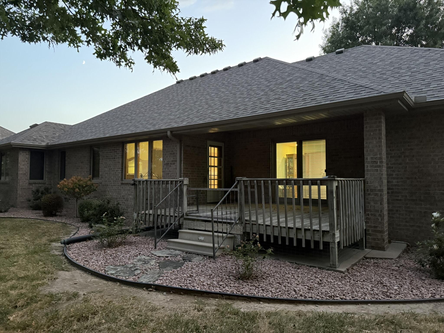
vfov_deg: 56.8
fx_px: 308
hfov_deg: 71.6
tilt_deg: +3.8
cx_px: 222
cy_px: 166
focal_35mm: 24
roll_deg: -0.8
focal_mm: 6.76
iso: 1000
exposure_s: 1/30
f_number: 1.78
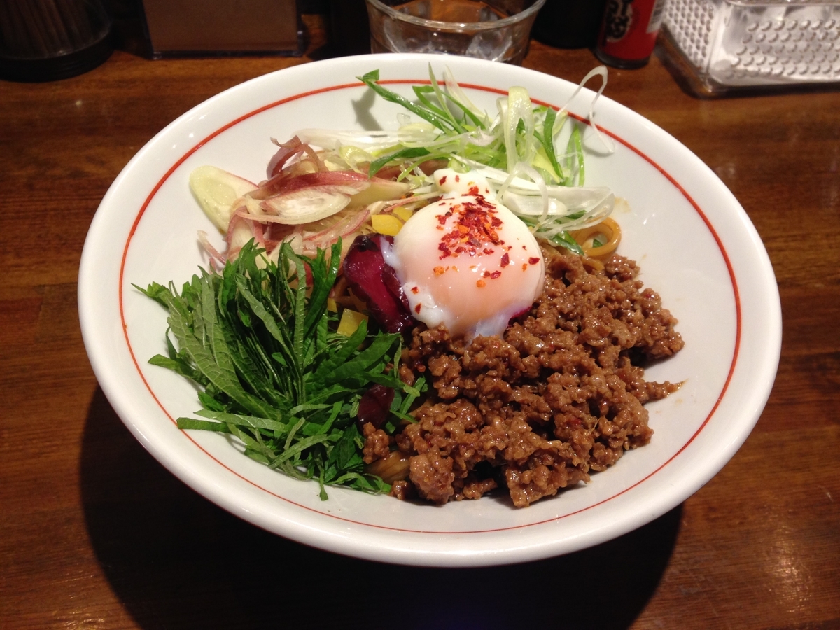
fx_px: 801
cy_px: 315
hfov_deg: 55.4
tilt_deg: -46.0
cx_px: 420
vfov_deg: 42.9
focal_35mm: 33
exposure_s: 1/20
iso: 100
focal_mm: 4.12
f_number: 2.4
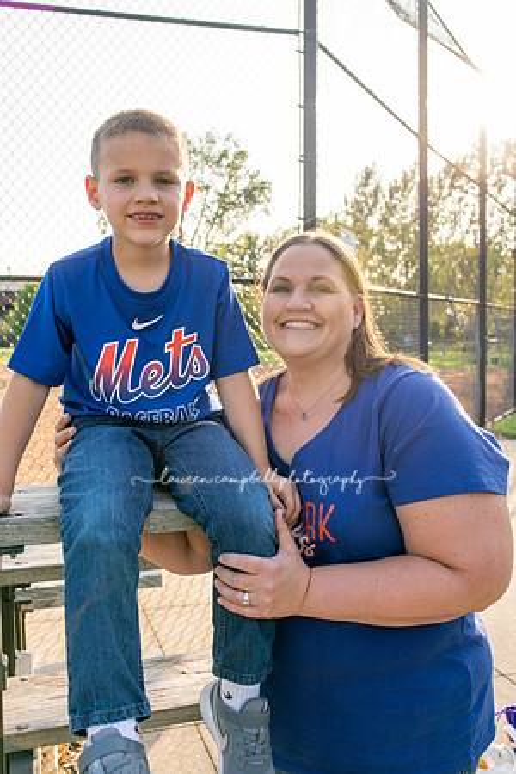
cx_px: 258
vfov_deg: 54.4
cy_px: 387
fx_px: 752
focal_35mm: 35
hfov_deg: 37.9
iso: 400
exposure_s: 1/250
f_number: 7.1
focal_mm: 35
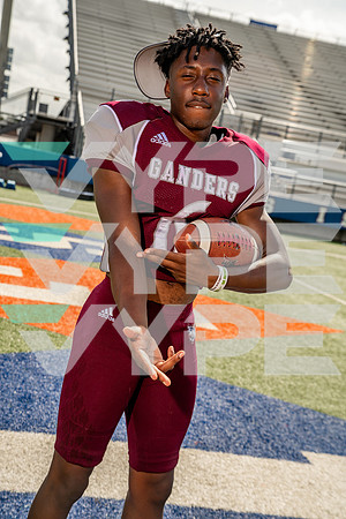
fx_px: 807
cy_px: 260
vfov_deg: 35.6
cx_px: 173
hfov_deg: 24.2
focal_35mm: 56
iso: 100
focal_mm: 56
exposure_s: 1/500
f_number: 5.6
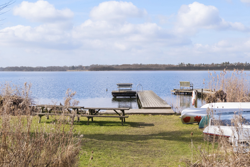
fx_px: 382
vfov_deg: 24.6
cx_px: 125
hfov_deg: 36.2
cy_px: 84
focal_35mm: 55
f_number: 8
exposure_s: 1/900
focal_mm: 36.6
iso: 320
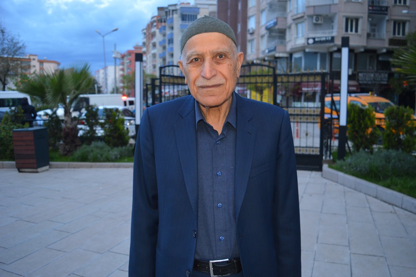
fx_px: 312
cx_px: 208
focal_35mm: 27
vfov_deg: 47.9
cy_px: 138
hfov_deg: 67.4
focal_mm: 18
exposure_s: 1/60
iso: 450
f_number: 3.5
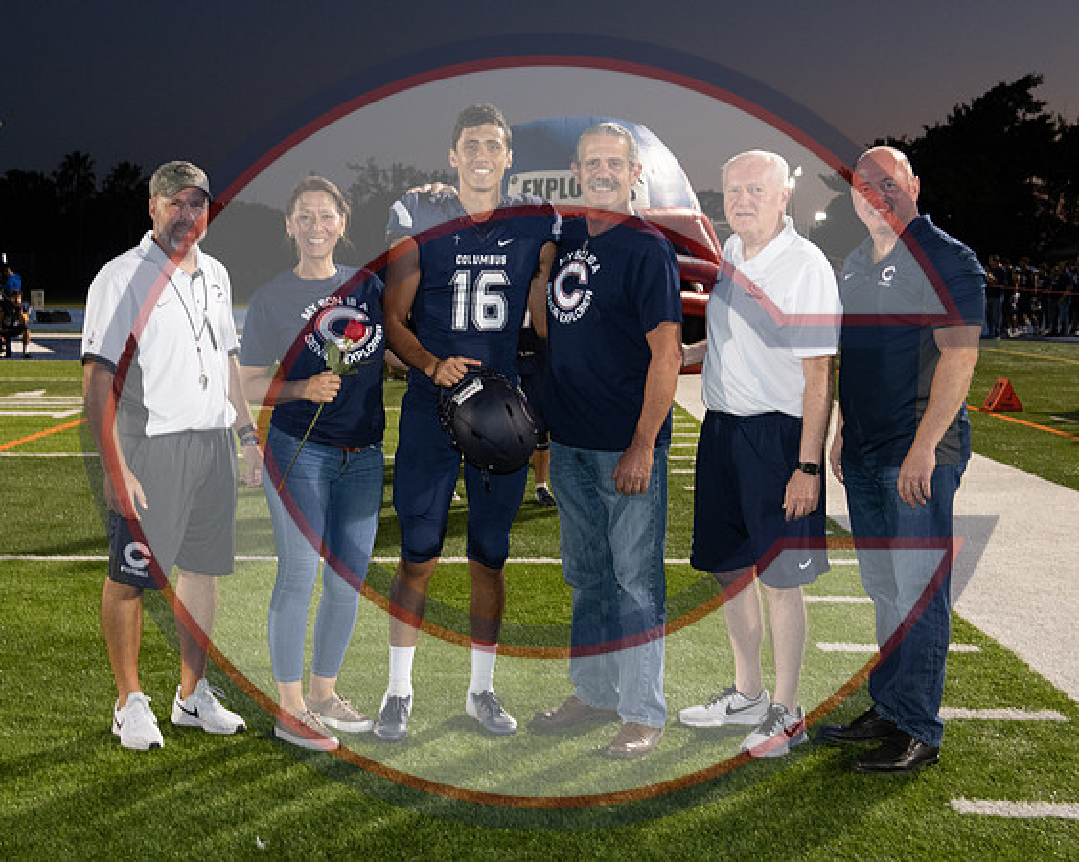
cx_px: 479
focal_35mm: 50
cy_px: 431
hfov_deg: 37.6
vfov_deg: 30.5
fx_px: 1582
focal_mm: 44
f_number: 7.1
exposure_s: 1/60
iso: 1400
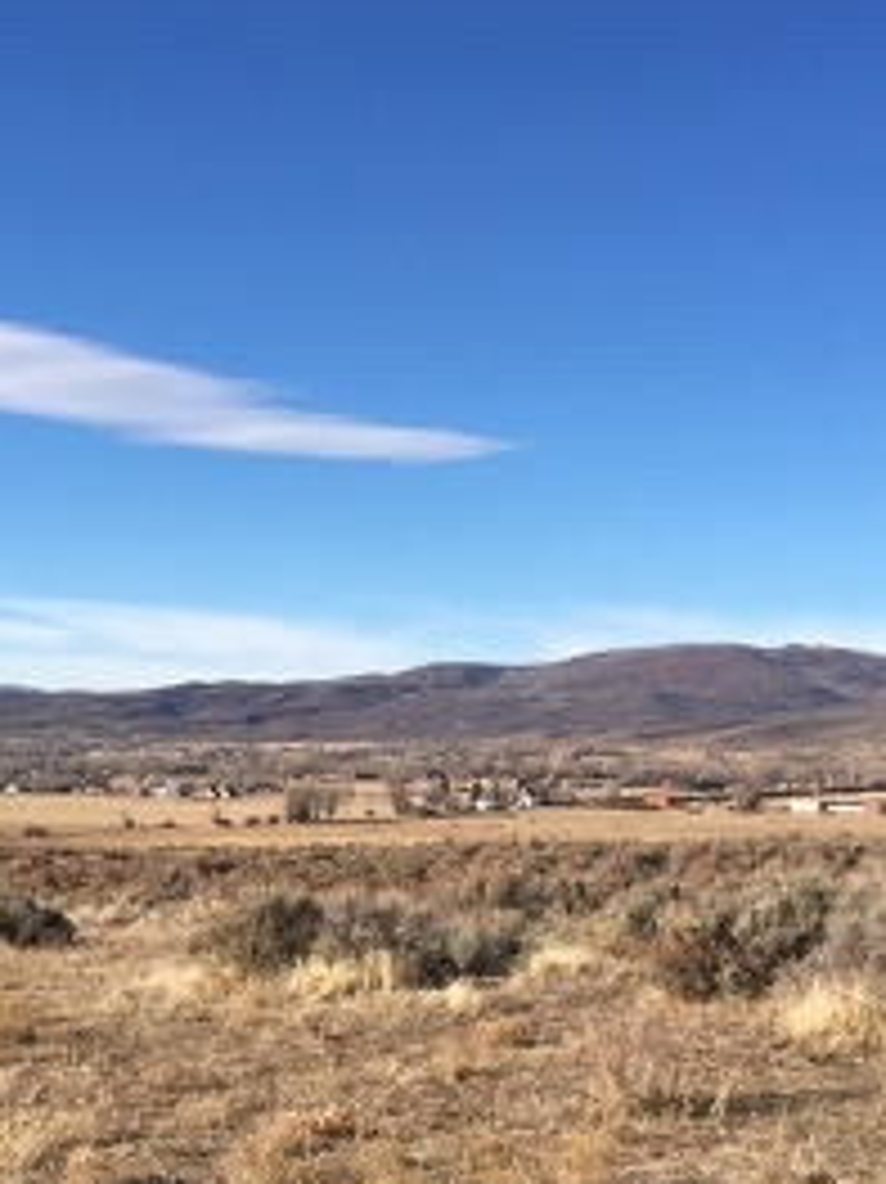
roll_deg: -2.2
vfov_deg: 36.0
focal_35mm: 53
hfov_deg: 27.5
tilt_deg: +0.9
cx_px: 445
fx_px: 1810
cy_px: 738
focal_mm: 4.15
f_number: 2.2
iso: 25
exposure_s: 1/1672
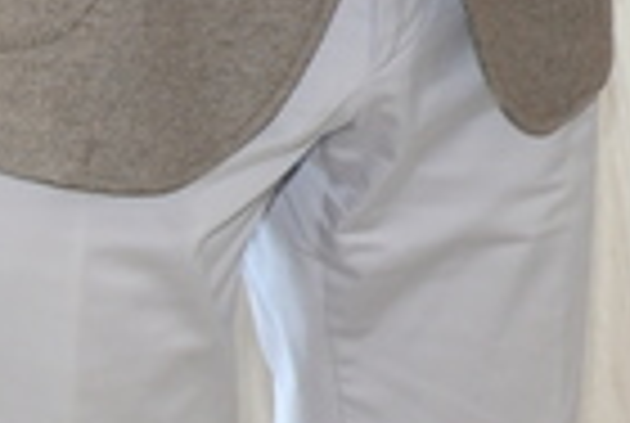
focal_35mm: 246
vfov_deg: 5.4
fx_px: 4314
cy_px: -698
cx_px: 1814
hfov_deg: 7.5
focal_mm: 32
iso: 560
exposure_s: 1/60
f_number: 5
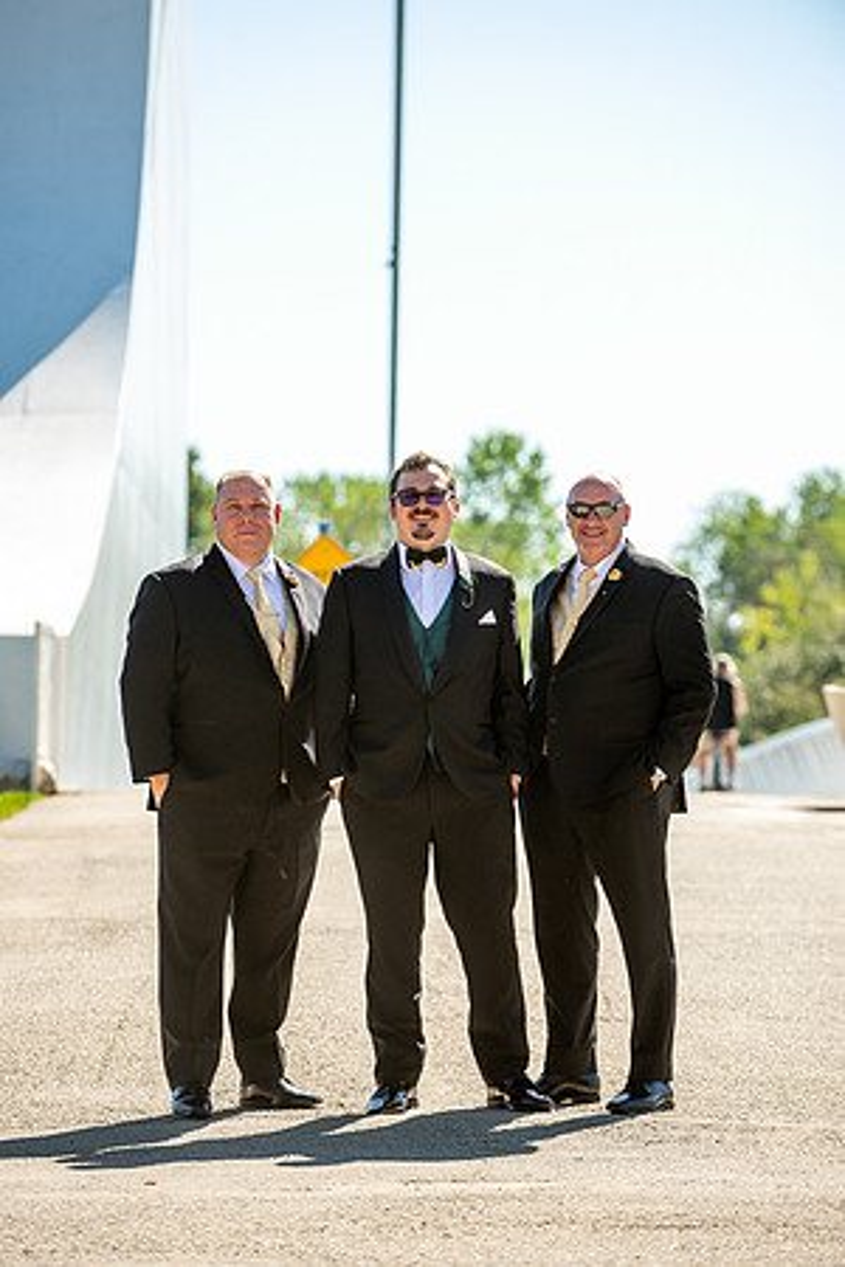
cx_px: 422
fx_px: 7041
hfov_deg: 6.9
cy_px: 634
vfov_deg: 10.3
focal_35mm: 200
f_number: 5.6
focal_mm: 200
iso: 400
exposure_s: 1/1250
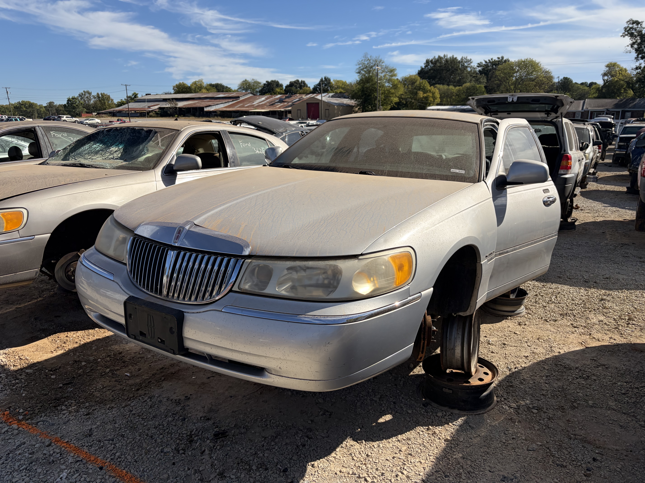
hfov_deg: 67.3
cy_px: 242
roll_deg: +1.6
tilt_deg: -13.7
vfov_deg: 53.1
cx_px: 322
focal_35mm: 26
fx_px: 484
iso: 64
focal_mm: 5.96
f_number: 1.6
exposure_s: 1/5814
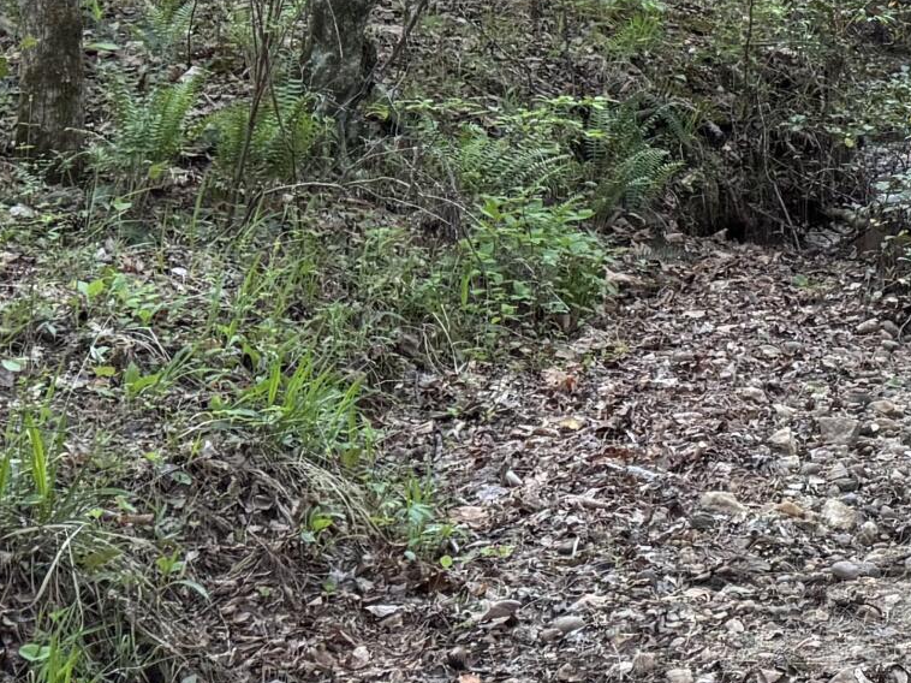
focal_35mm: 95
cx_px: 1495
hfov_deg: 17.7
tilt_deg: +1.9
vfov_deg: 14.9
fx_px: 2499
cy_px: -180
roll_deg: +1.2
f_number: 1.78
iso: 200
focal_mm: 6.76
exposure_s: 1/74
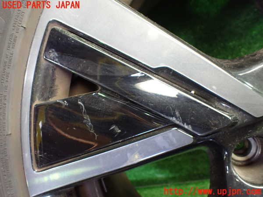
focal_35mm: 30
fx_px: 228
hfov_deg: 60.0
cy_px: 98
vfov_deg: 46.8
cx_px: 132
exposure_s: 1/40
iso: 800
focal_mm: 5.4
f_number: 2.3
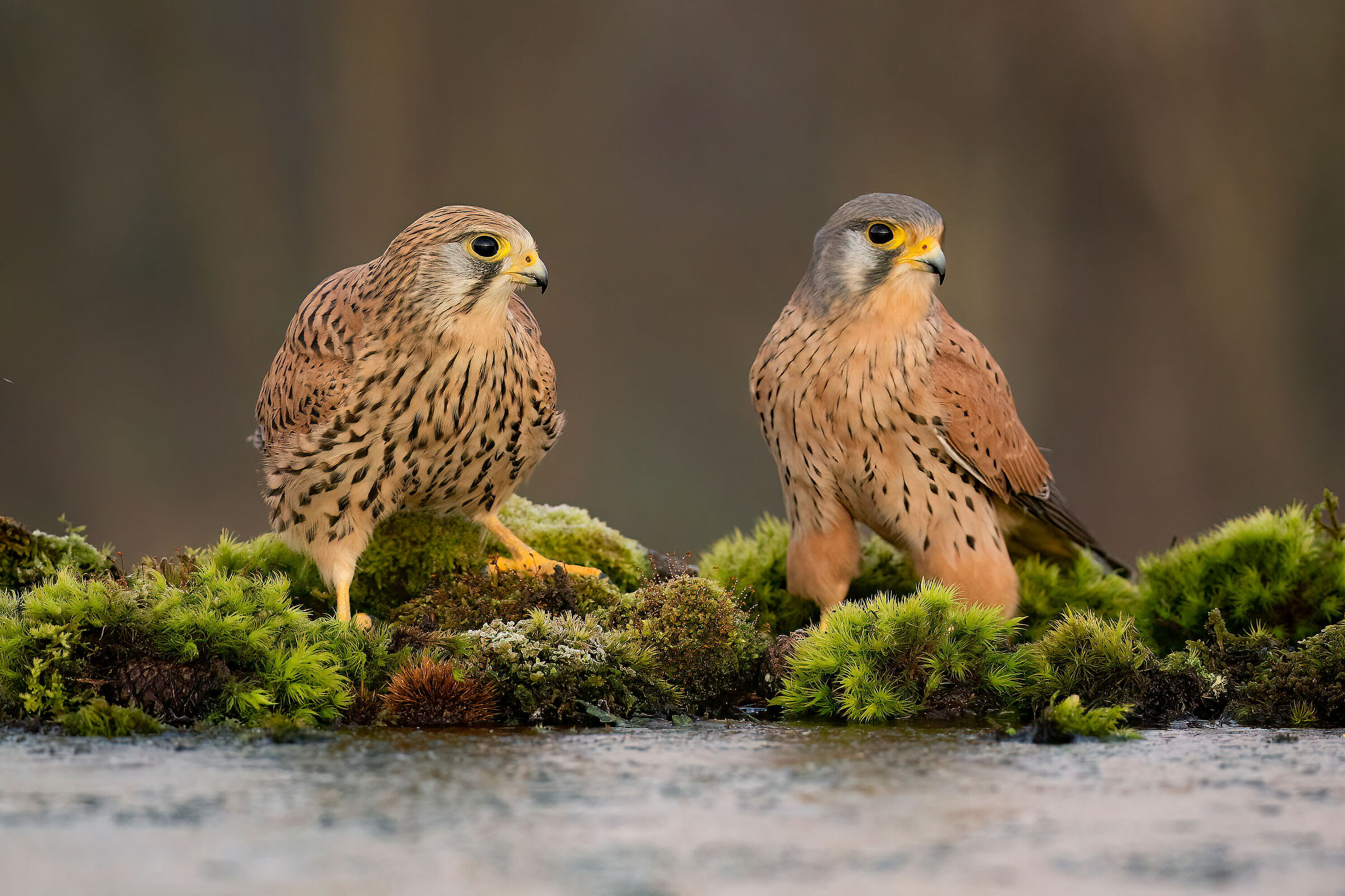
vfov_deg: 4.1
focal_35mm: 335
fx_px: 12515
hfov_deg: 6.2
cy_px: 448
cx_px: 672
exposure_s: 1/80
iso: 2500
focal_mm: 335
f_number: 6.3
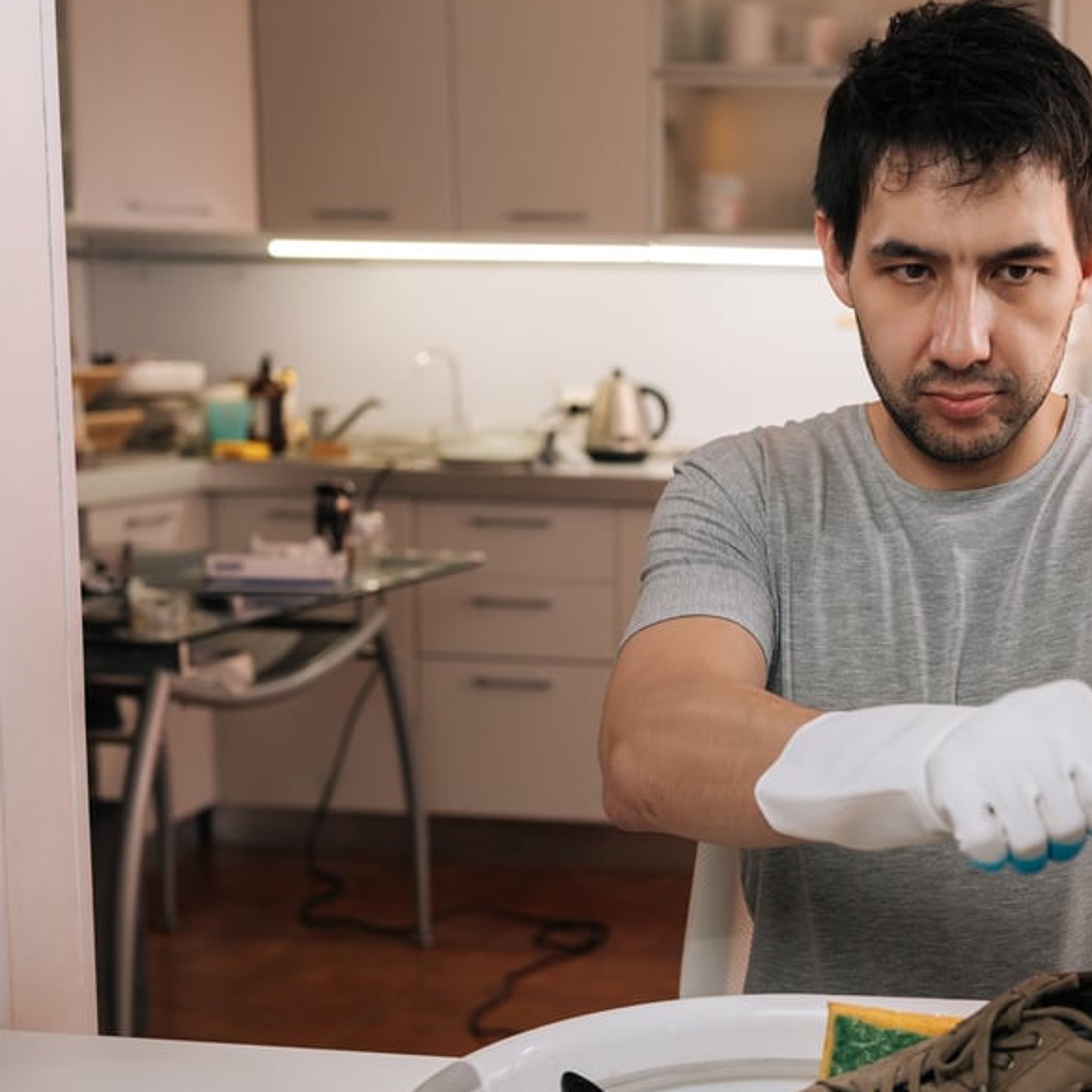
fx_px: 2177
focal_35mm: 61
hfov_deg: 27.1
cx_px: 993
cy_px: 664
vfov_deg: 28.1
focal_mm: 35
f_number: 2.8
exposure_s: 1/200
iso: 400
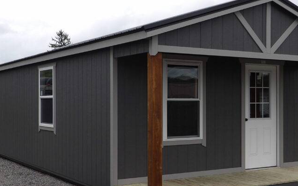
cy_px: 103
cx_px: 184
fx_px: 455
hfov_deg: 36.1
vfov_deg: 23.1
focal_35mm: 56
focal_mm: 5.9
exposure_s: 1/365
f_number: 3.6
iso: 100
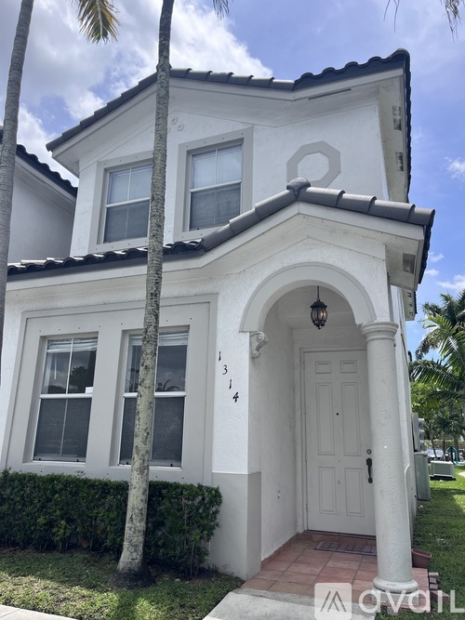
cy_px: 310
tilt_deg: +15.2
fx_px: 466
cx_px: 232
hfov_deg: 53.0
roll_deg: -1.5
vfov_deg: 67.3
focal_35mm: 26
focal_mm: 5.1
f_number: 1.6
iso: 50
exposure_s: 1/2755
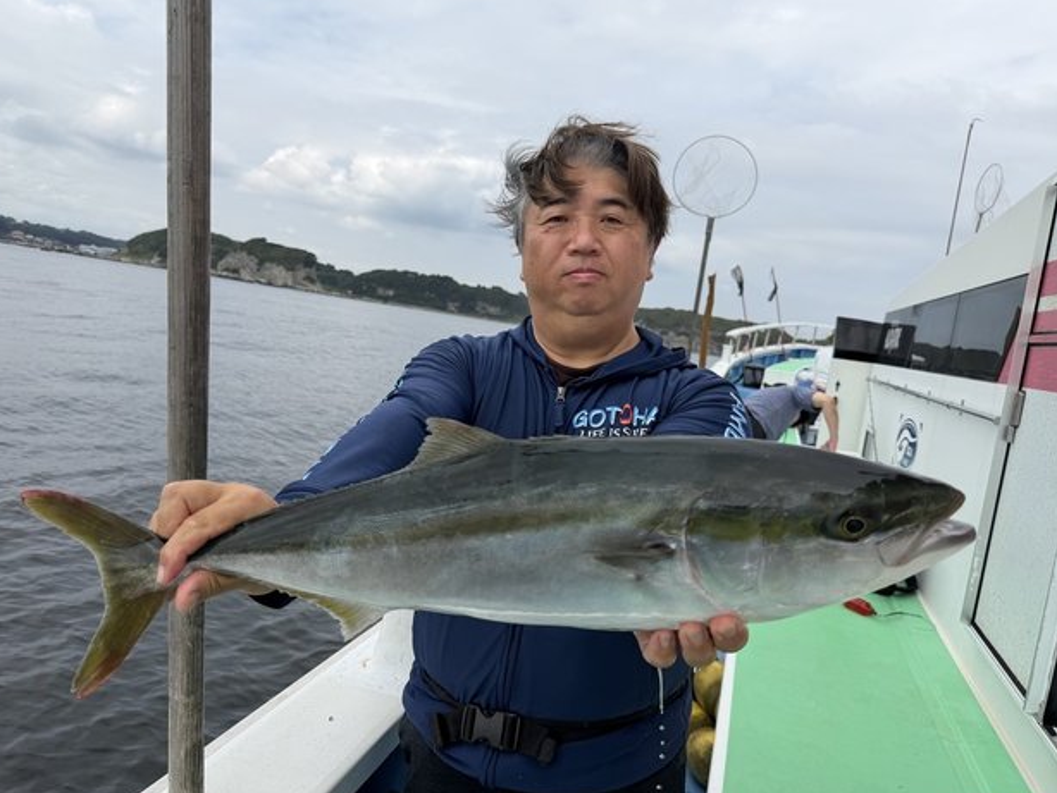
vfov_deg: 54.9
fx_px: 764
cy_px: 397
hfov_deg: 69.4
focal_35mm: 25
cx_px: 523
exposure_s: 1/4975
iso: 80
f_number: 1.78
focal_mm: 6.76
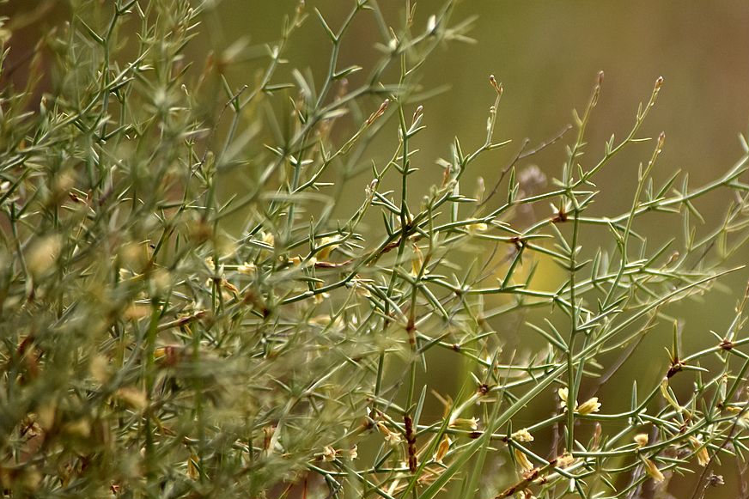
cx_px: 587
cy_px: 387
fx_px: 12023
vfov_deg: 2.4
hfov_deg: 3.6
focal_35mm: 578
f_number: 5.3
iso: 250
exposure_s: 1/2000
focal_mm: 240
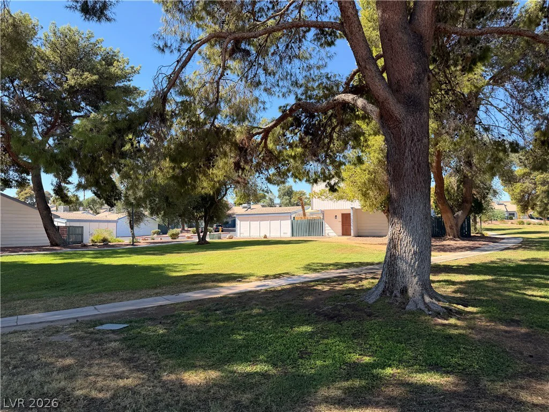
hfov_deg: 71.6
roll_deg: -1.0
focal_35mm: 24
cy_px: 206
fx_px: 381
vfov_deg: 56.8
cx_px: 274
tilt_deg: +2.9
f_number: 1.78
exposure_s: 1/1618
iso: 80
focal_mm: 6.76
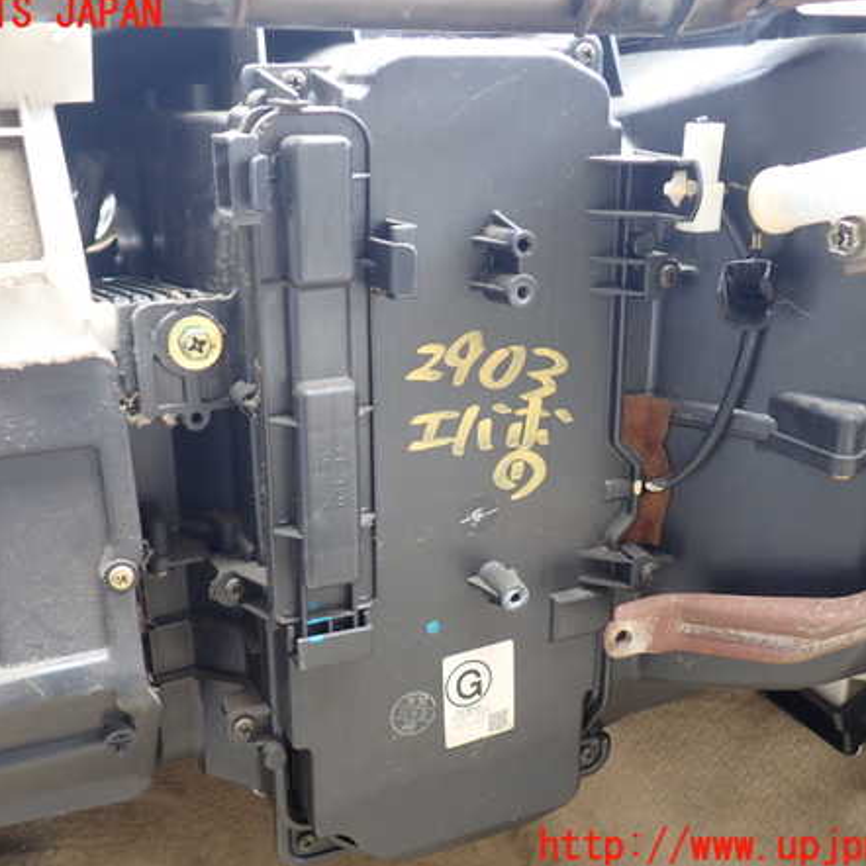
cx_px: 394
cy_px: 431
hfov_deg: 46.0
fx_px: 1019
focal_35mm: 36
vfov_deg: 46.0
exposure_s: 1/50
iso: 200
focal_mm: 5.4
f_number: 2.3
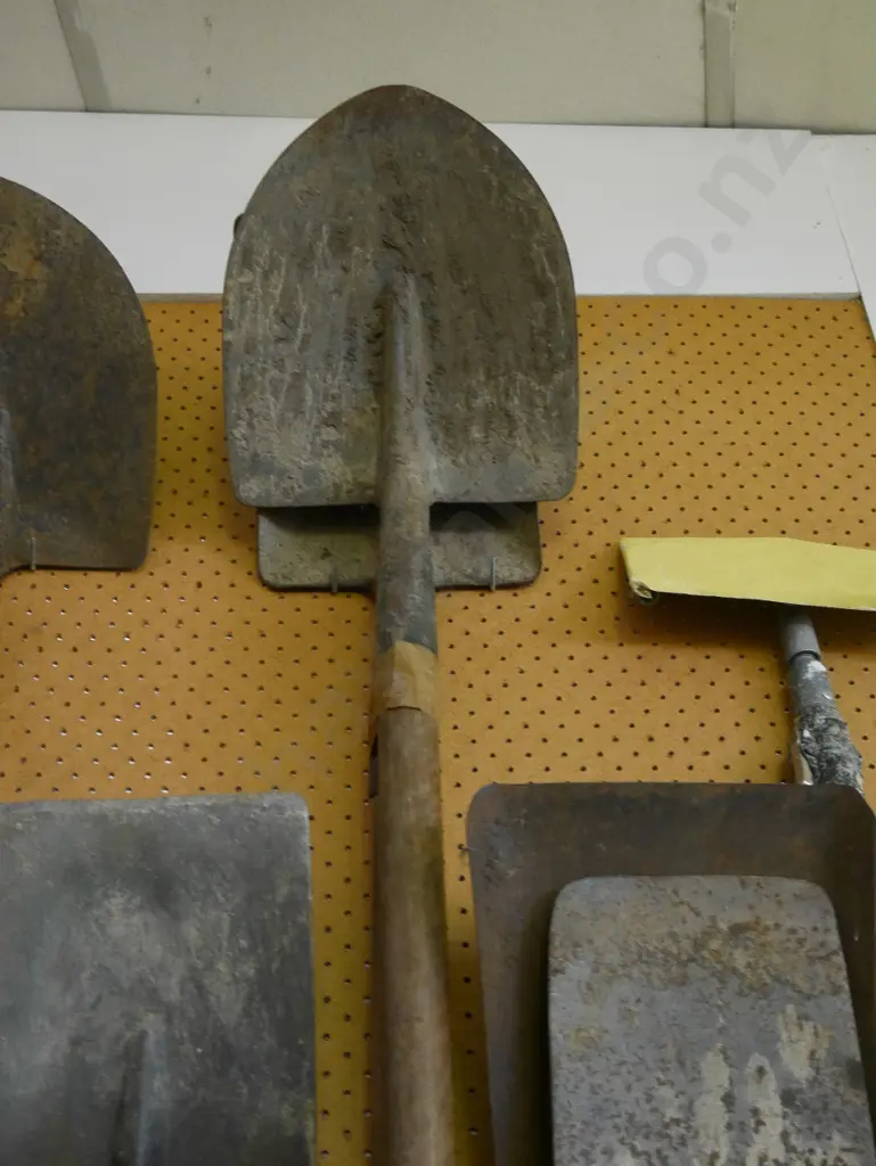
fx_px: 1888
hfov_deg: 26.1
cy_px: 583
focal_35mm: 56
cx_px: 438
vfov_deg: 34.3
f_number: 5.4
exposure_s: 1/6
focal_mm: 28
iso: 3200
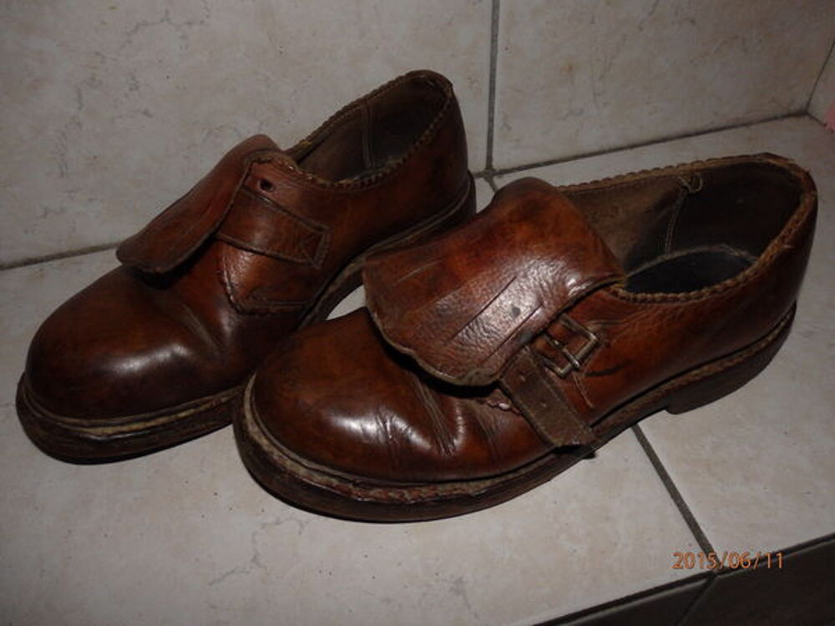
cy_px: 313
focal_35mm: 25
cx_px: 418
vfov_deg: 54.9
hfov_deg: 69.4
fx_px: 603
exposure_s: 1/30
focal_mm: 4.5
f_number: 8.7
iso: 400
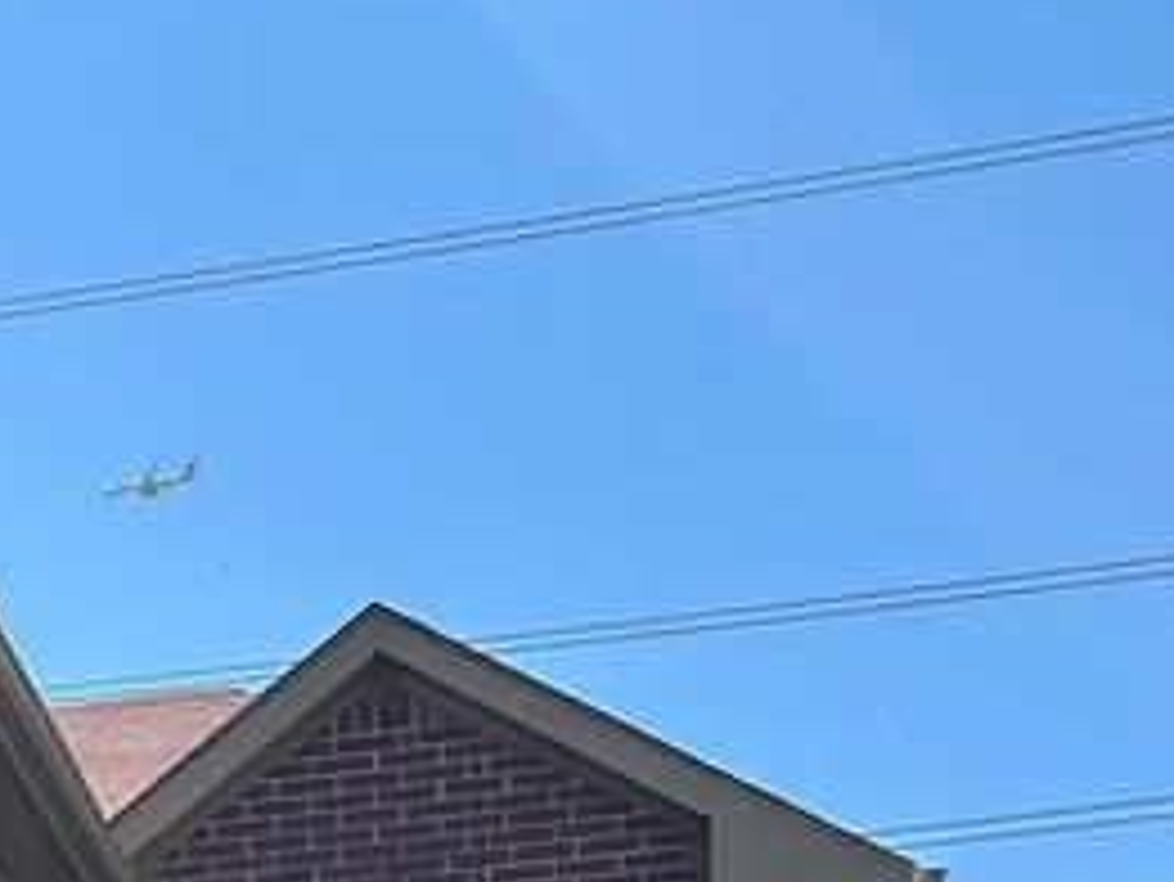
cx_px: -598
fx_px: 3461
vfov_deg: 13.1
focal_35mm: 102
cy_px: 1606
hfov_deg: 17.3
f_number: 1.5
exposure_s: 1/3257
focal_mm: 5.7
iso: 50
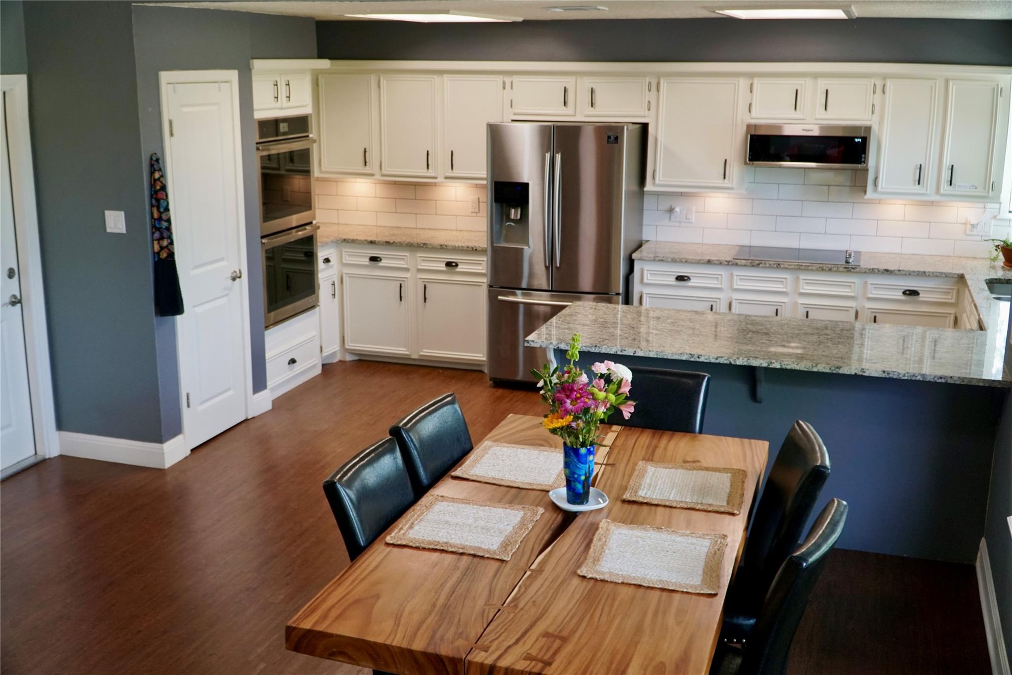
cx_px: 506
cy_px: 338
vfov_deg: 38.4
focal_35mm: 34
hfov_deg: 55.1
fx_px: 970
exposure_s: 1/160
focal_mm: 23
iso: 800
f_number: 4
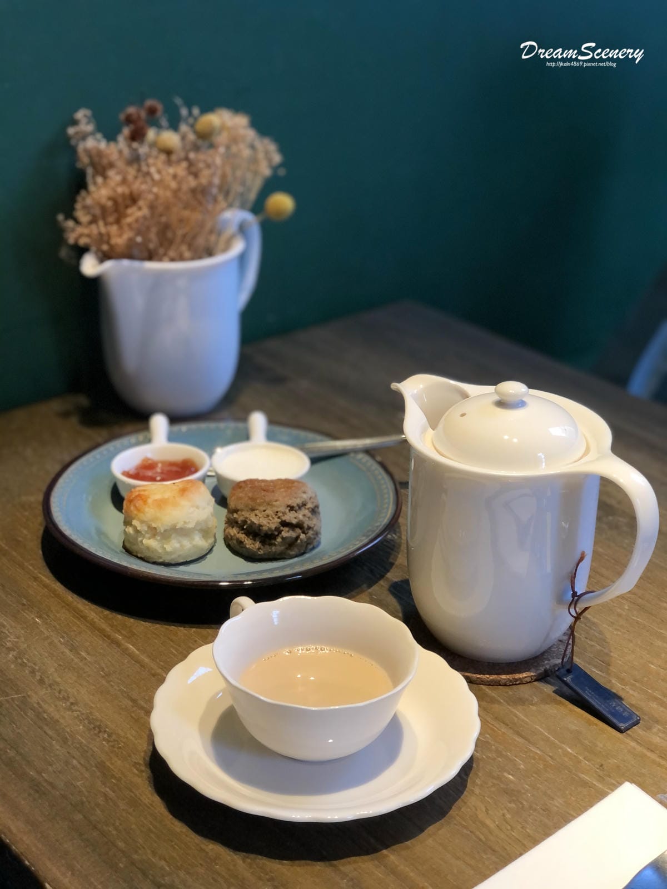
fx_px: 1464
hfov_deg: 25.7
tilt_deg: -26.0
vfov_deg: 33.8
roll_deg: -1.1
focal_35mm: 57
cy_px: 444
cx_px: 334
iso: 50
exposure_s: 1/30
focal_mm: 6.6
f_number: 2.8
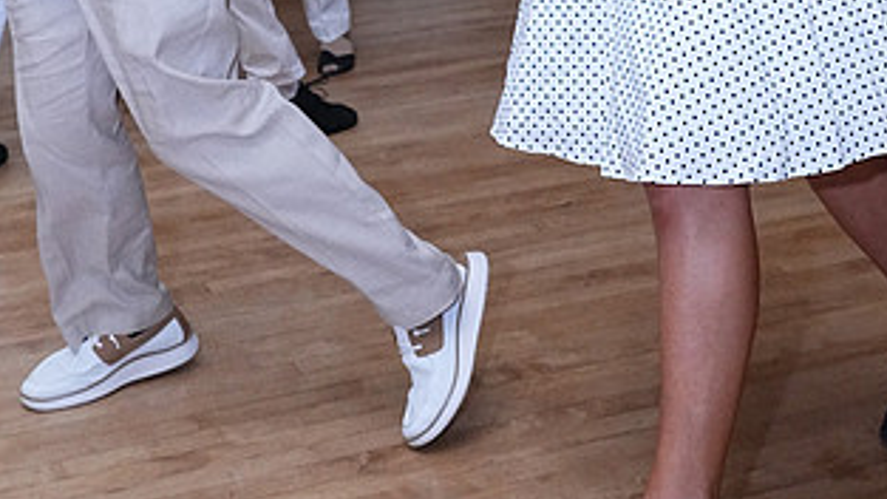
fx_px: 1646
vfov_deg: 15.9
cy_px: -235
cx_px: 452
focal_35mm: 70
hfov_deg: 30.2
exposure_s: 1/200
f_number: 5.6
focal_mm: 24
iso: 5000
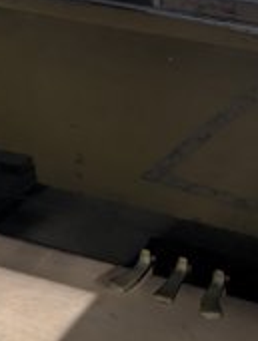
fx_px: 1040
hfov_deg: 14.1
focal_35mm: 105
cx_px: 195
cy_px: 10
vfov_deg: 18.3
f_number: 1.89
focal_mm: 5.43
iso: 377
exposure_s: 1/25
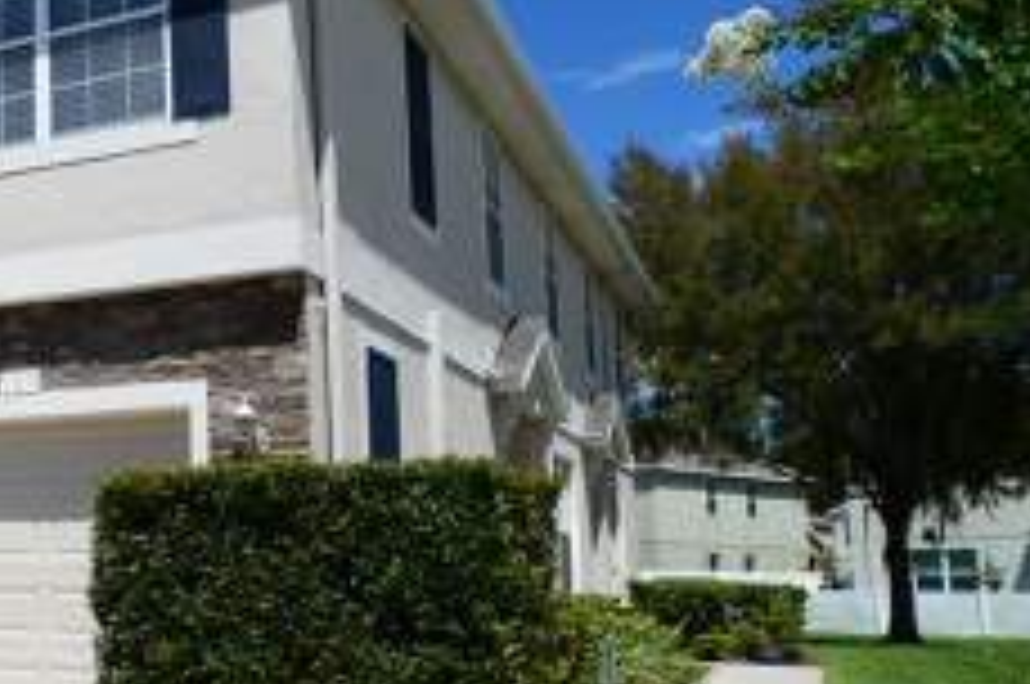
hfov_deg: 32.7
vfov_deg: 27.4
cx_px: -225
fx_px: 1400
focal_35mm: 49
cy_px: 394
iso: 400
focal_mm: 14
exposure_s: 1/640
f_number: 13
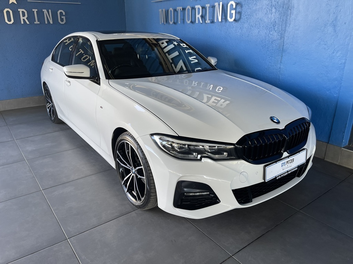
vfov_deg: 54.9
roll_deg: +0.5
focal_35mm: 25
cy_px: 132
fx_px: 255
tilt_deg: -20.7
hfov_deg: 69.4
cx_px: 176
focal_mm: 5.1
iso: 100
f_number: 1.6
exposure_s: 1/121
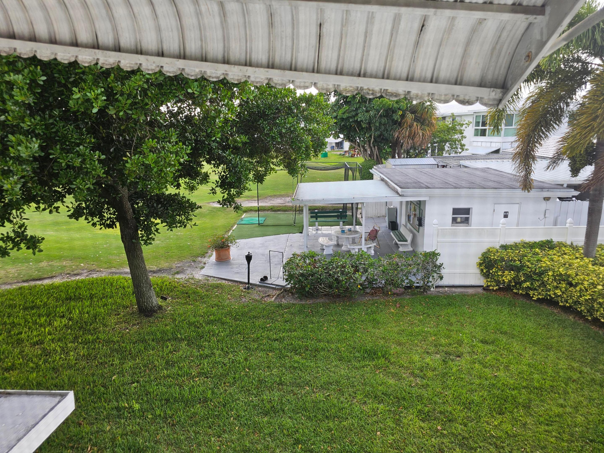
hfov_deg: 73.9
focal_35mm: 23
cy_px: 226
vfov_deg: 58.9
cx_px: 302
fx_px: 401
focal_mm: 6.3
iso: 12
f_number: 1.7
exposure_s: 1/120
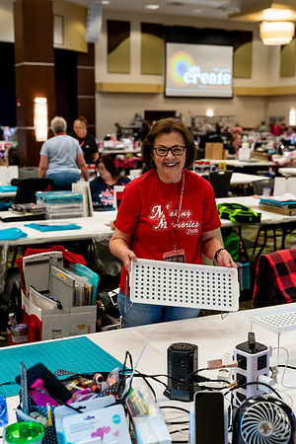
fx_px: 604
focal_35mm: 49
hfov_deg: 27.5
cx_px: 148
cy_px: 222
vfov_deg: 40.3
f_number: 4
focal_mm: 49
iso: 4000
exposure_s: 1/200
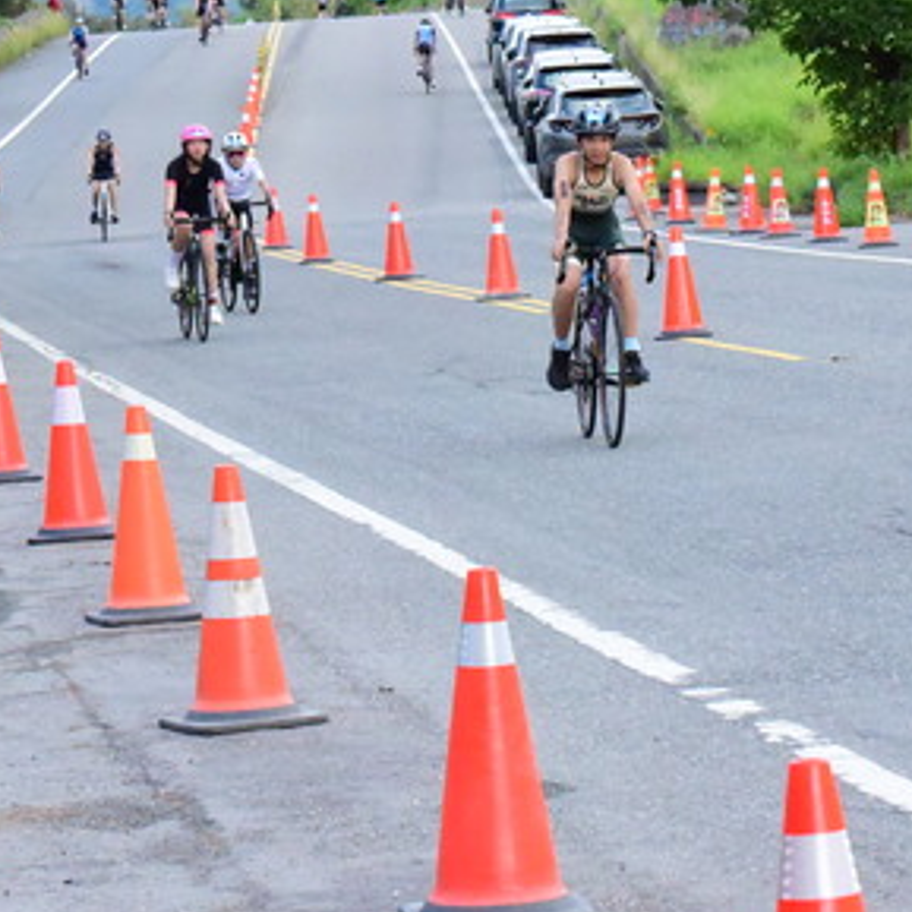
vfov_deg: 8.3
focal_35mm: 211
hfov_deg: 8.3
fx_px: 6289
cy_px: 163
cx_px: 593
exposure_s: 1/2000
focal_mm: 92
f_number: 11
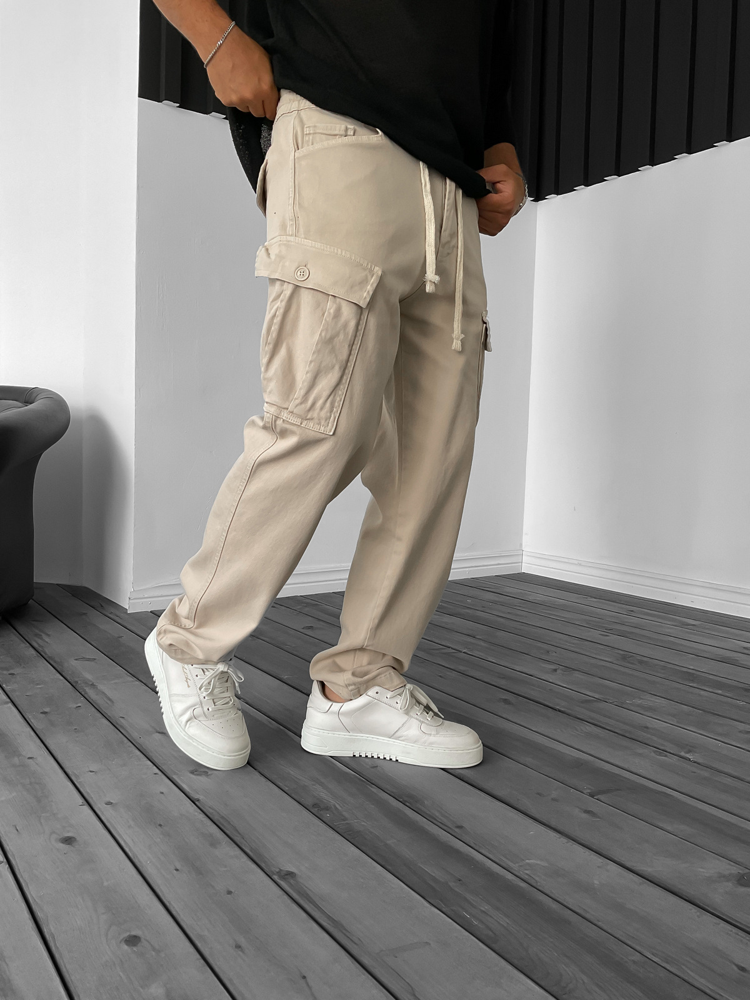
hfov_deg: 48.2
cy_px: 500
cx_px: 375
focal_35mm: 29
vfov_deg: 61.7
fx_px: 838
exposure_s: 1/120
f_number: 1.8
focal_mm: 3
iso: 32
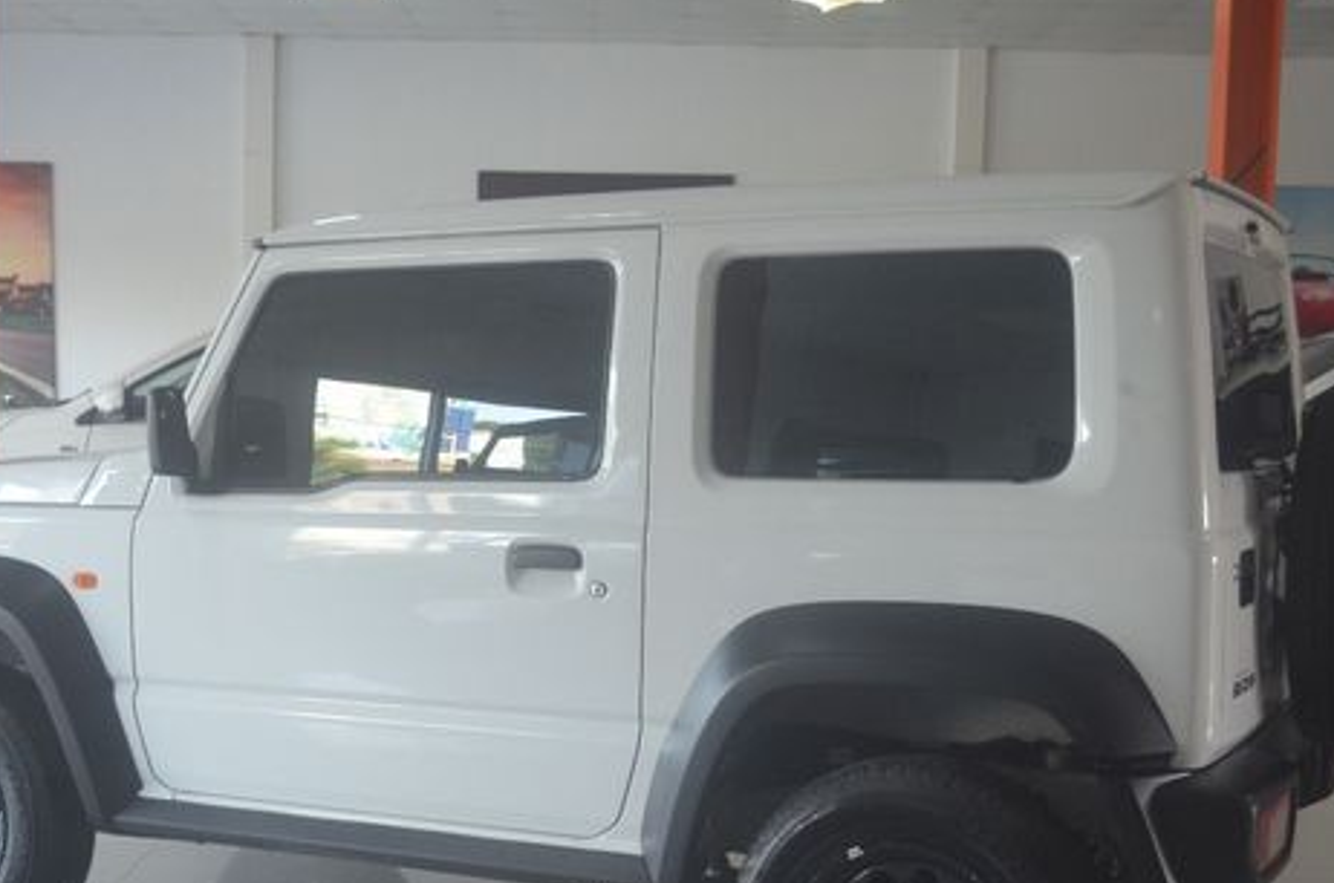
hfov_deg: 36.9
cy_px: 592
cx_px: 586
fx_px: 1997
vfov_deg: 24.8
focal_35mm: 54
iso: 560
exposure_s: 1/60
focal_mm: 26
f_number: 4.2
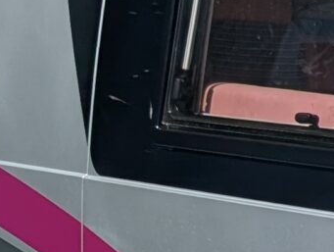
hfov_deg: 9.7
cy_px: 343
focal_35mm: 180
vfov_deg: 8.1
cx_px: 808
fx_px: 1740
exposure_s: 1/22727
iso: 22
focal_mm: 6.9
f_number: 1.68
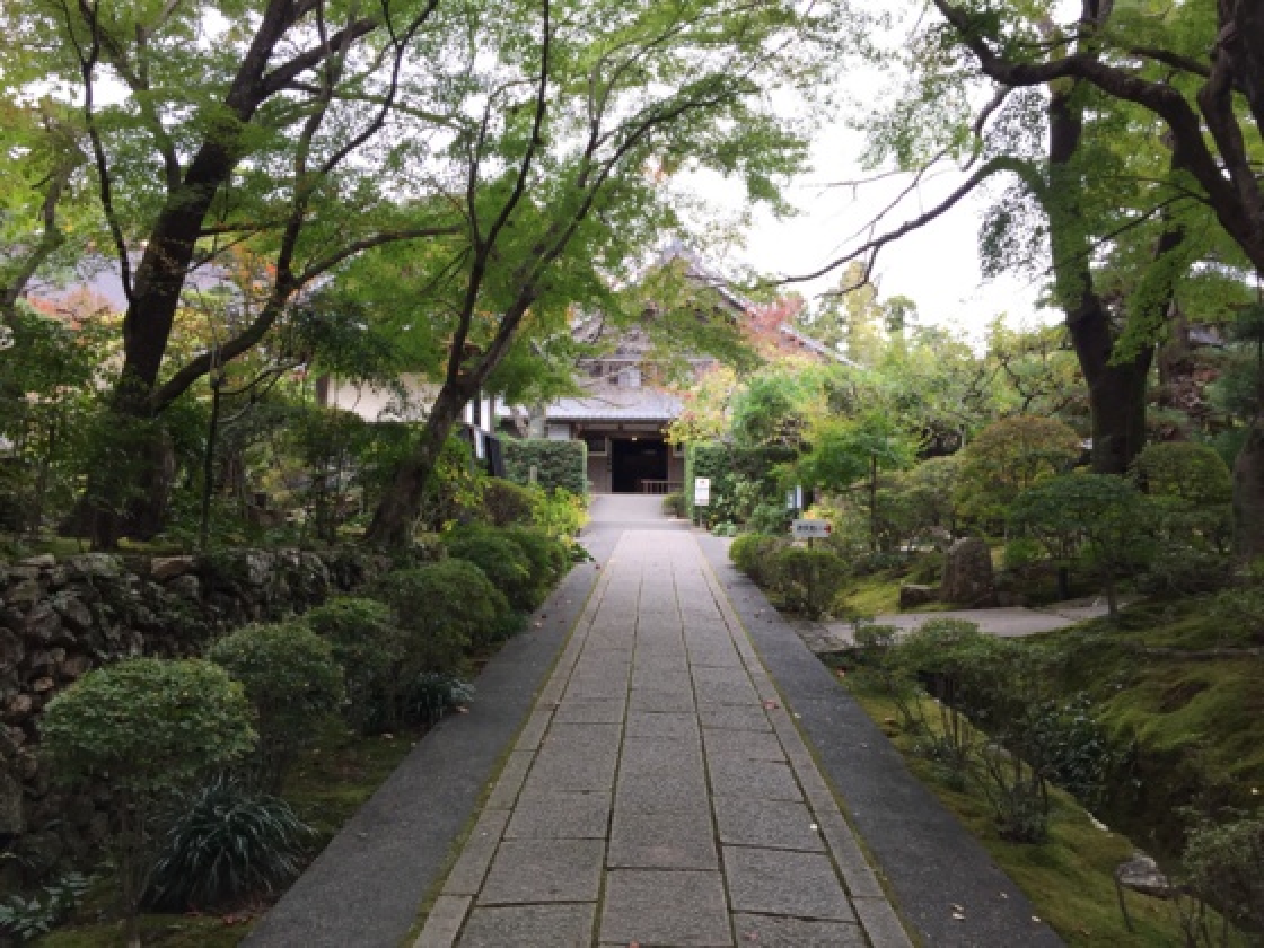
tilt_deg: +1.9
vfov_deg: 48.2
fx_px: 1059
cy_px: 474
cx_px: 632
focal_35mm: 29
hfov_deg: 61.7
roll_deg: -0.6
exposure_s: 1/120
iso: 50
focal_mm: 4.15
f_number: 2.2
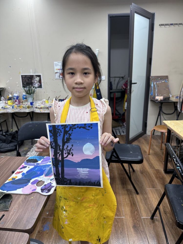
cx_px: 92
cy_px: 122
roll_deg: +1.2
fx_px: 169
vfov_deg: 71.6
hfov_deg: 56.8
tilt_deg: -16.0
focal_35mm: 24
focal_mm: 6.86
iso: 64
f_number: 1.78
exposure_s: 1/100
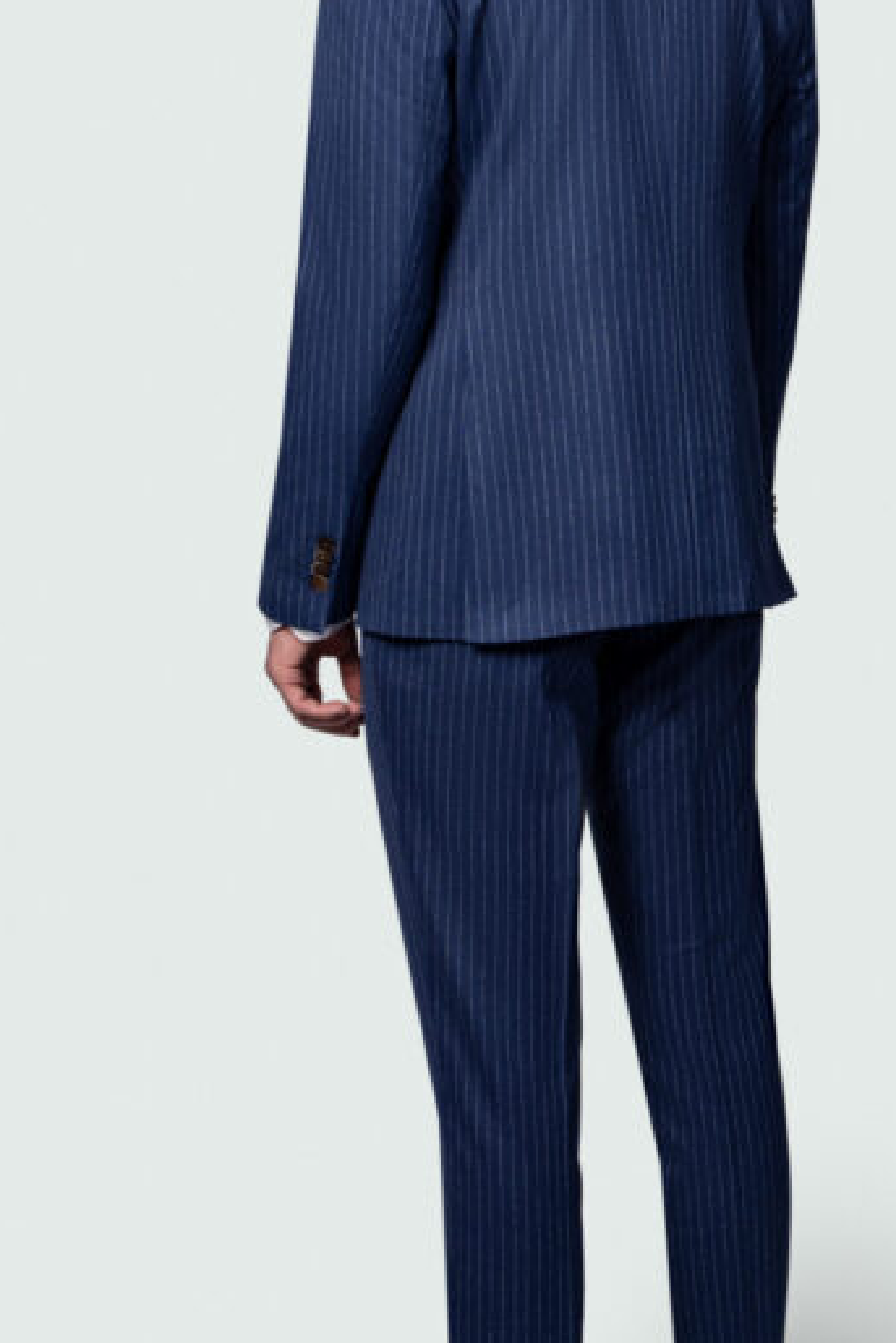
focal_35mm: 98
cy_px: 510
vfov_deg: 20.8
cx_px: 585
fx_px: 3656
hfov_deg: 14.0
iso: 100
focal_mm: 32
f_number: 3.5
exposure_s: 1/100
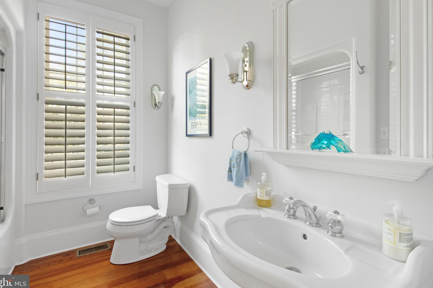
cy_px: 138
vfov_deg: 73.7
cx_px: 210
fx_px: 192
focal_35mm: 16
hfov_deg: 96.7
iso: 1250
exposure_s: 1/25
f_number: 8
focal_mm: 10
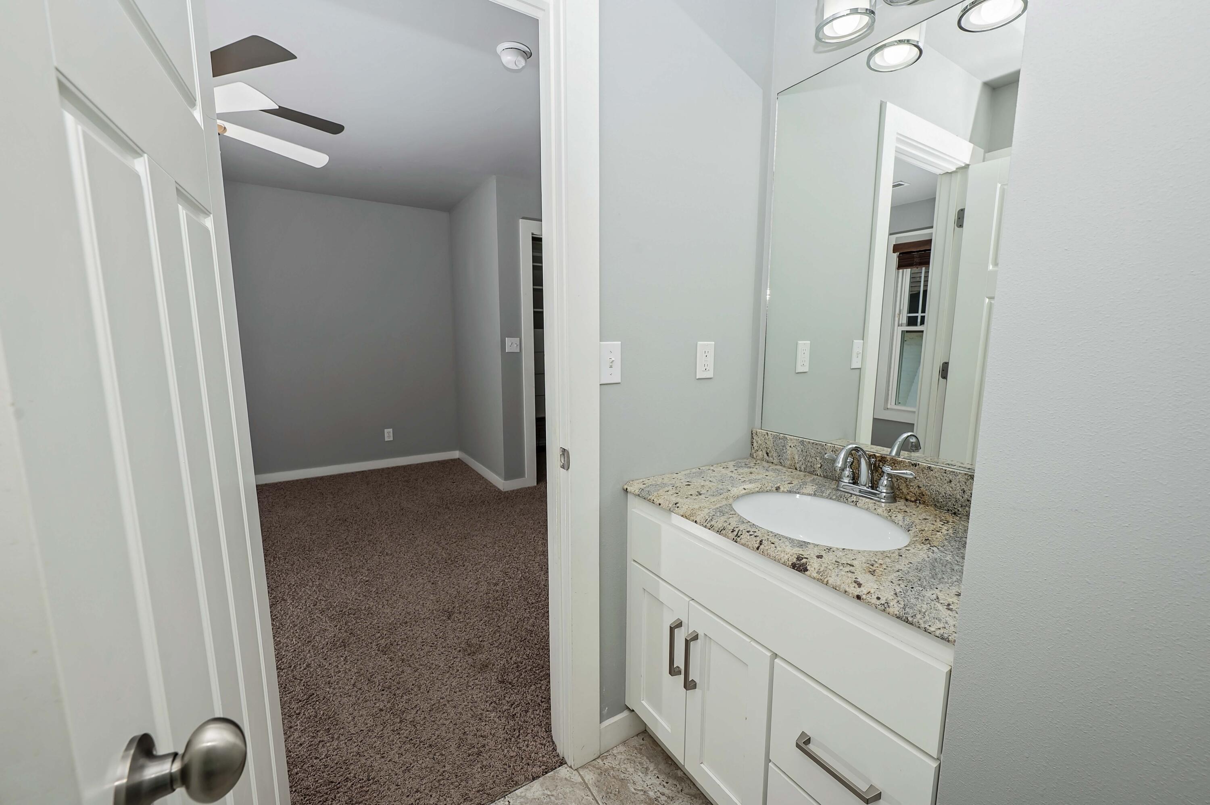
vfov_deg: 81.1
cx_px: 605
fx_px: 470
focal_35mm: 14
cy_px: 402
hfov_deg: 104.3
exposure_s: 1/160
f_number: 8
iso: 200
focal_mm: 14
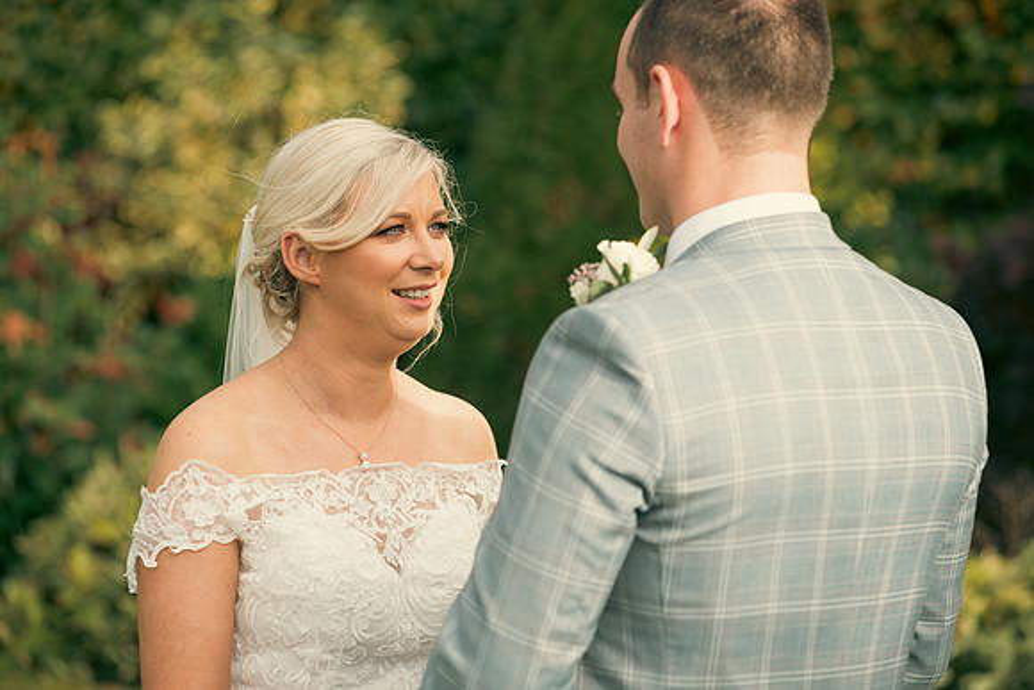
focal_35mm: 135
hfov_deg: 15.2
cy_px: 345
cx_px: 517
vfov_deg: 10.2
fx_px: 3878
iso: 100
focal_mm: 135
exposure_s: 1/250
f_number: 3.5
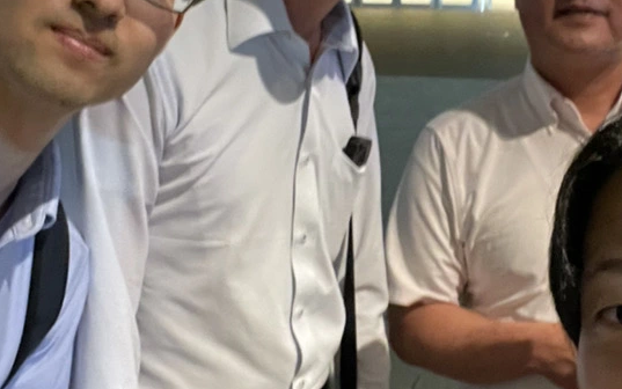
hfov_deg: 28.8
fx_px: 1204
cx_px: 409
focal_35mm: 71
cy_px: 138
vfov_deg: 18.3
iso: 640
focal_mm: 2.71
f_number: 2.2
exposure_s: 1/20
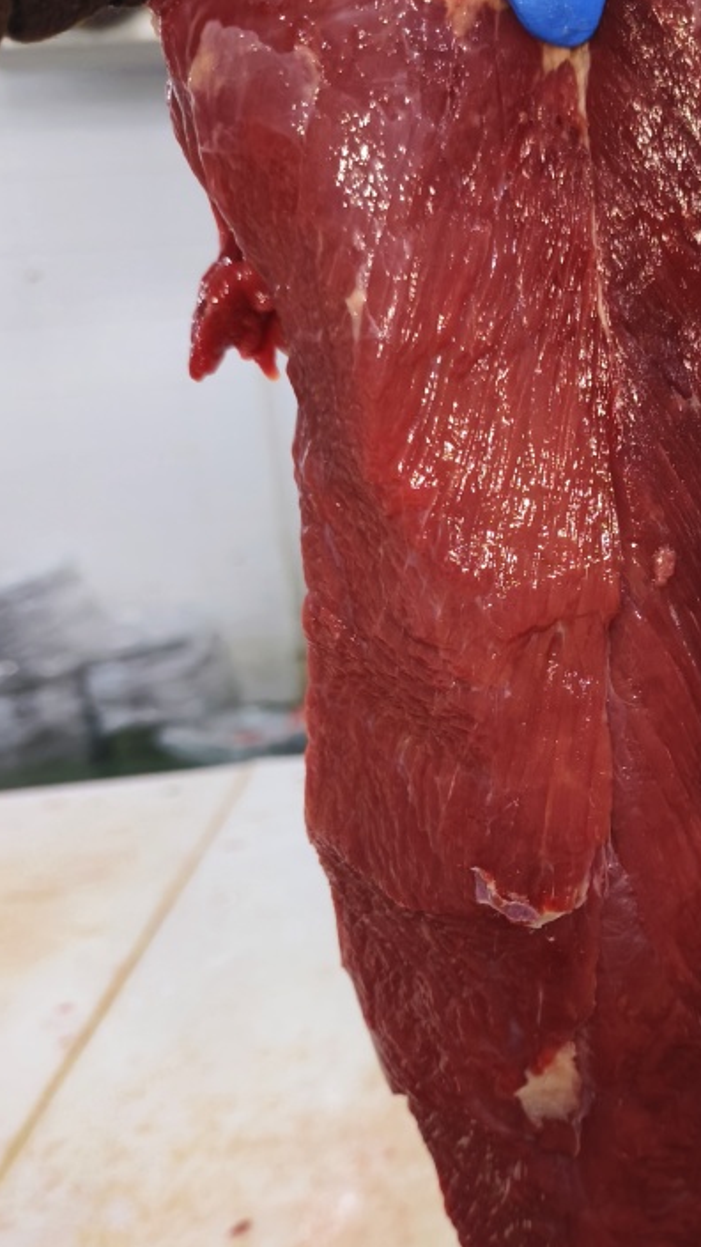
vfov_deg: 52.7
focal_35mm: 38
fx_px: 1256
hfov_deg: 29.3
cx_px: 687
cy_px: 676
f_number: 1.75
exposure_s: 1/442
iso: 2477
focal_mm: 5.5
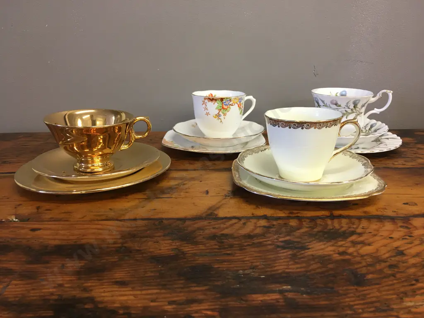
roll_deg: +0.2
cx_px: 212
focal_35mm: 29
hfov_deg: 61.7
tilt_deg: -15.2
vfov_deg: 48.2
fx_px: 355
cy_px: 159
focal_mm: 4.15
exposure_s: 1/17
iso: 32
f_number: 2.2
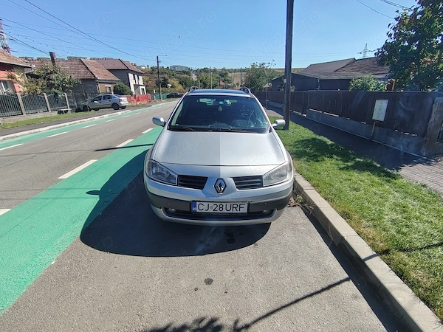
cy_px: 166
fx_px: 218
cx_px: 222
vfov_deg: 74.7
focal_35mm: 17
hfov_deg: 91.0
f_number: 2.2
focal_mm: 1.42
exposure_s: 1/1244
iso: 100
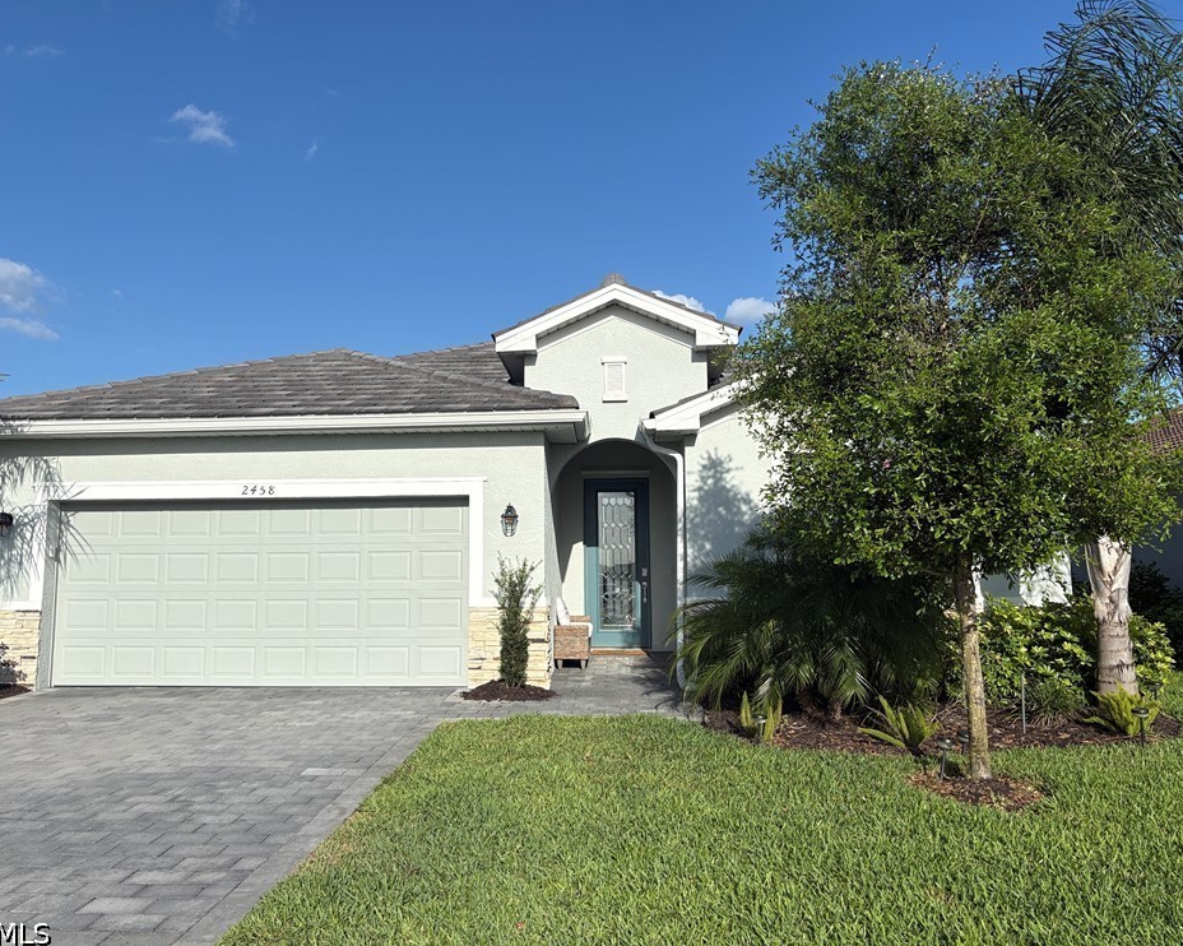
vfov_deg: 51.5
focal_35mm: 28
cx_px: 543
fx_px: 980
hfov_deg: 62.1
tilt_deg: +6.3
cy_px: 465
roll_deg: +0.3
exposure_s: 1/5814
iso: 50
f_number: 1.6
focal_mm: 5.96
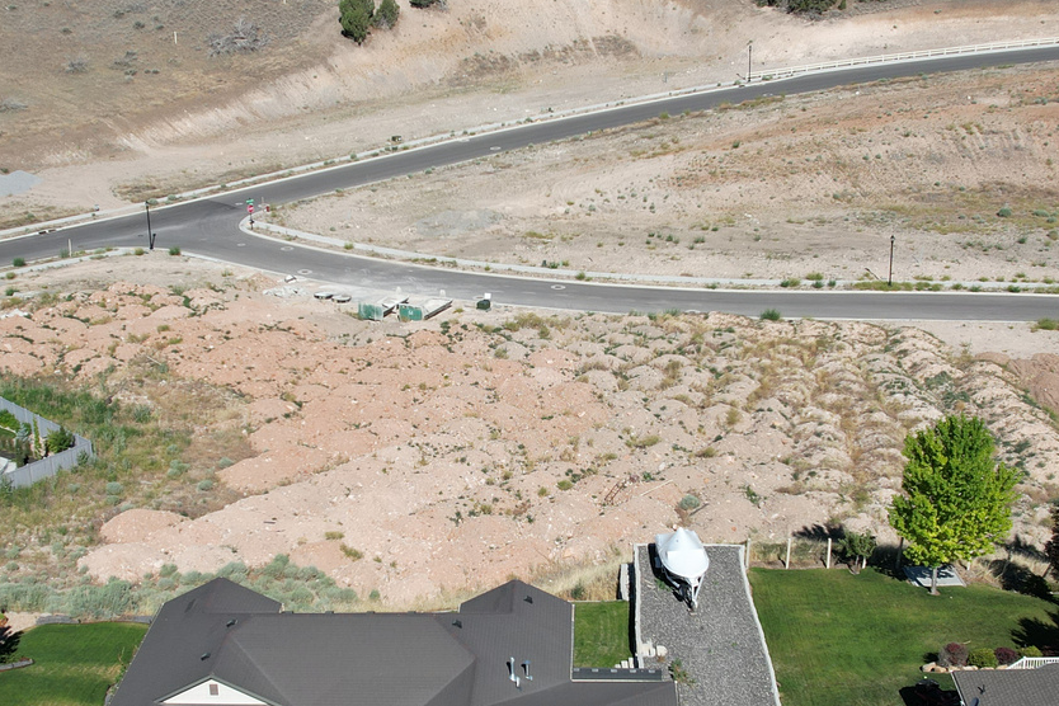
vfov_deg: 25.0
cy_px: 403
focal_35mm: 54
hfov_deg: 36.9
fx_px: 1588
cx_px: 526
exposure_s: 1/2500
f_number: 2.8
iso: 100
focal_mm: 8.38
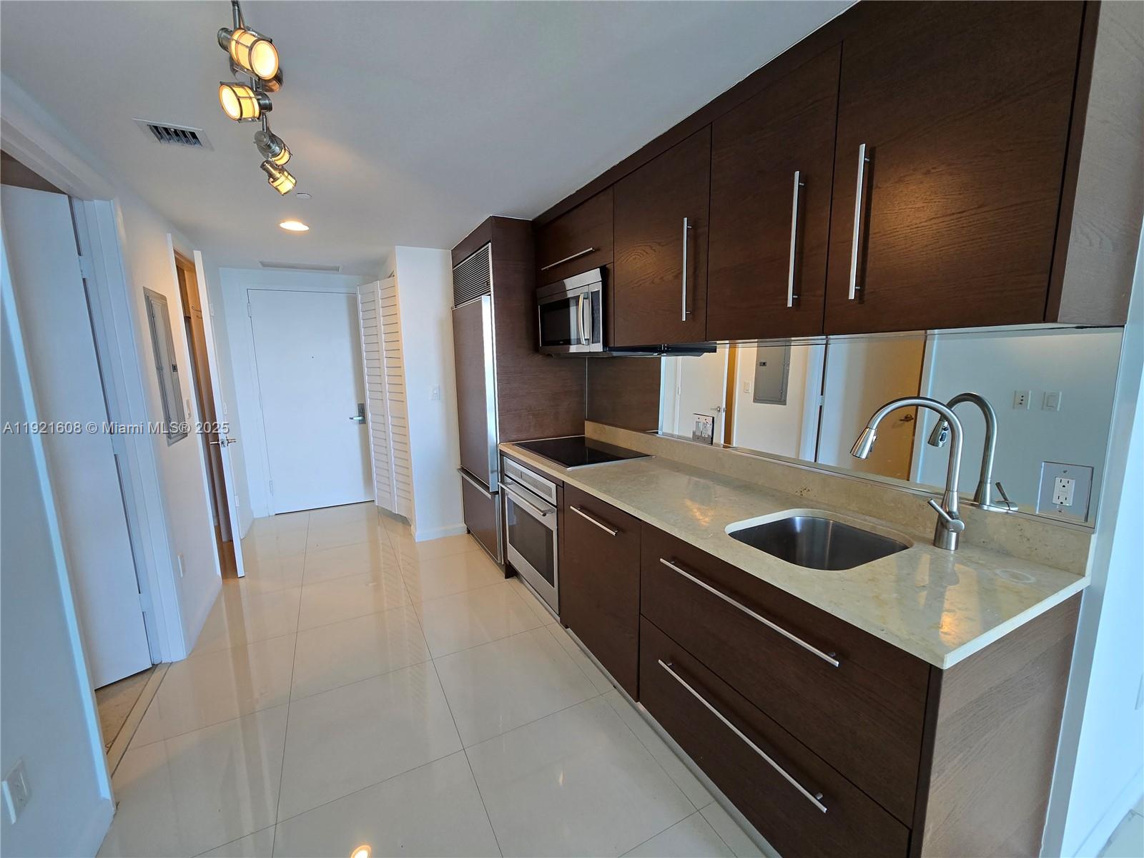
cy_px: 429
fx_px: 430
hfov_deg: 106.2
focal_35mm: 13
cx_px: 572
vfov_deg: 89.9
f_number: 2.2
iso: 160
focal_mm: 2.2
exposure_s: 1/60
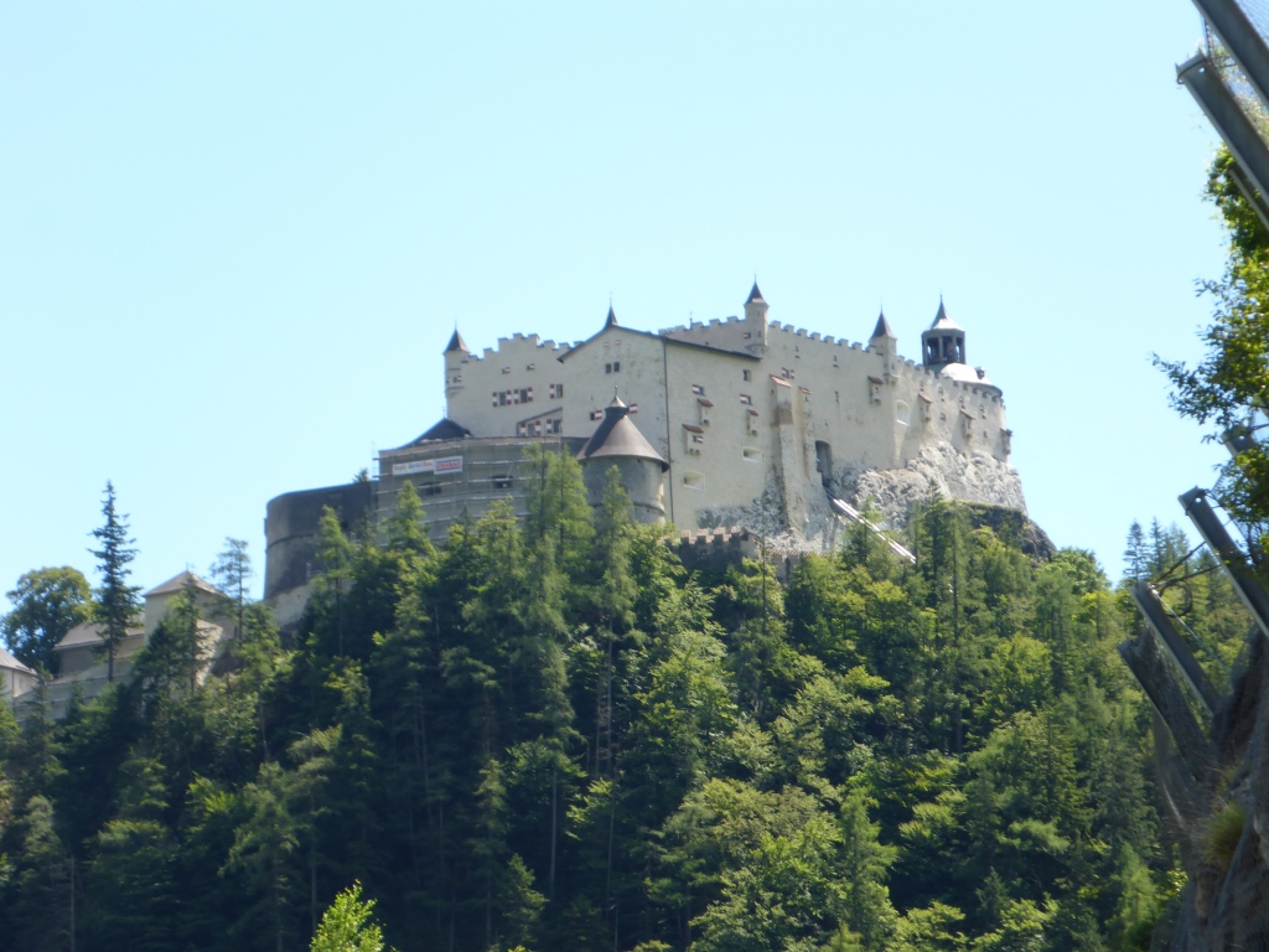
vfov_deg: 11.6
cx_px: 634
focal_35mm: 128
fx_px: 4692
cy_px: 476
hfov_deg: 15.4
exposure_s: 1/125
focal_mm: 22.8
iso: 125
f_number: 5.9
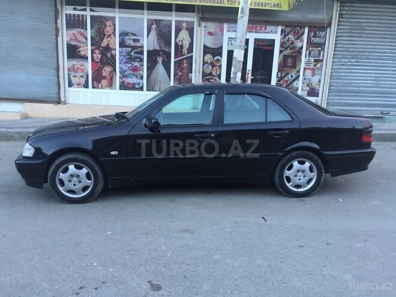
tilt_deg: -11.3
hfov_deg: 61.7
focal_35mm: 29
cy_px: 148
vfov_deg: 48.2
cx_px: 198
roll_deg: -0.8
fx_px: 332
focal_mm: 4.15
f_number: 2.2
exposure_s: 1/33
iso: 50
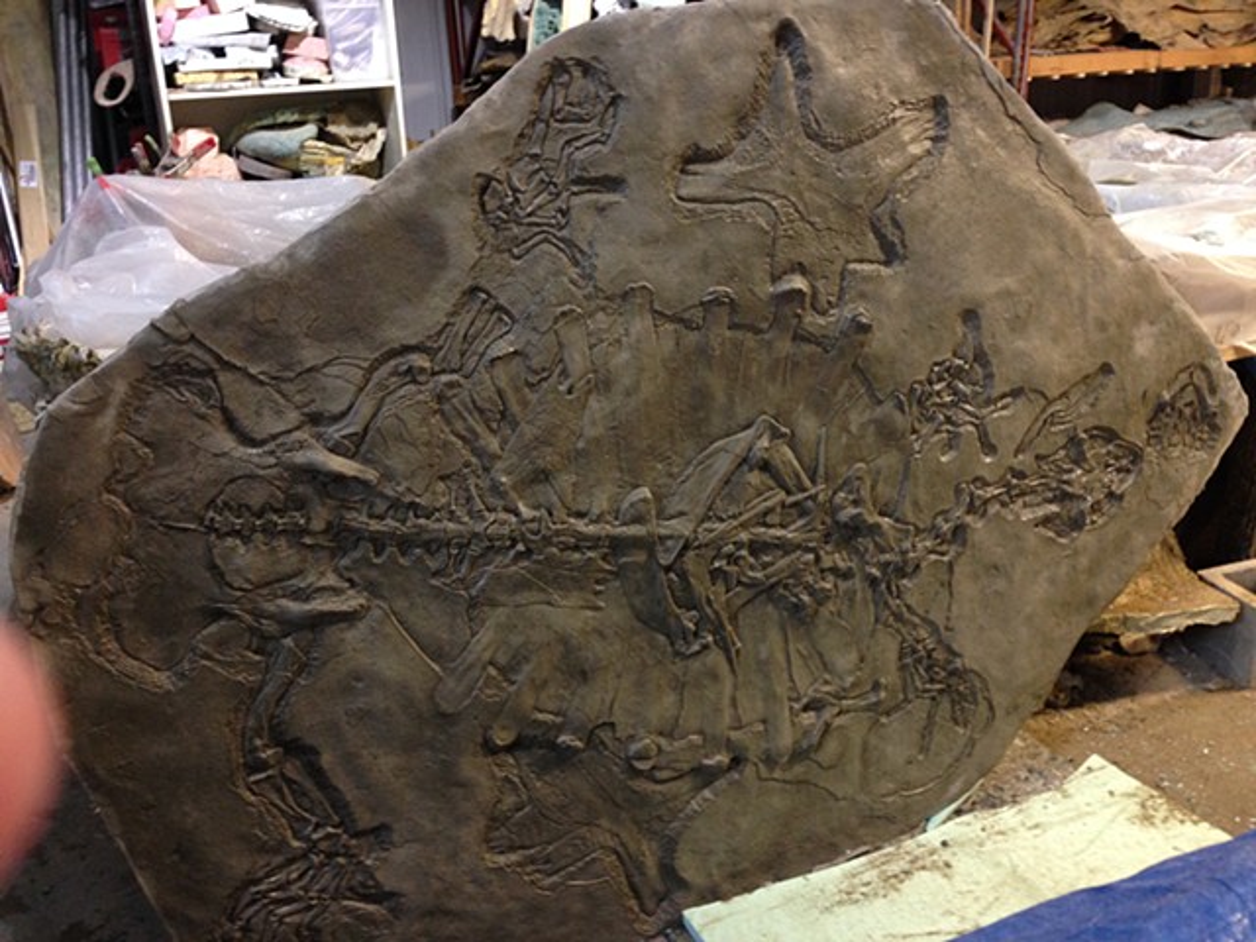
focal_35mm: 33
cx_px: 628
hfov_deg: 55.4
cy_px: 471
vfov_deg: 42.9
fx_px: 1197
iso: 200
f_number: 2.4
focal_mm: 4.1
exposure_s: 1/20
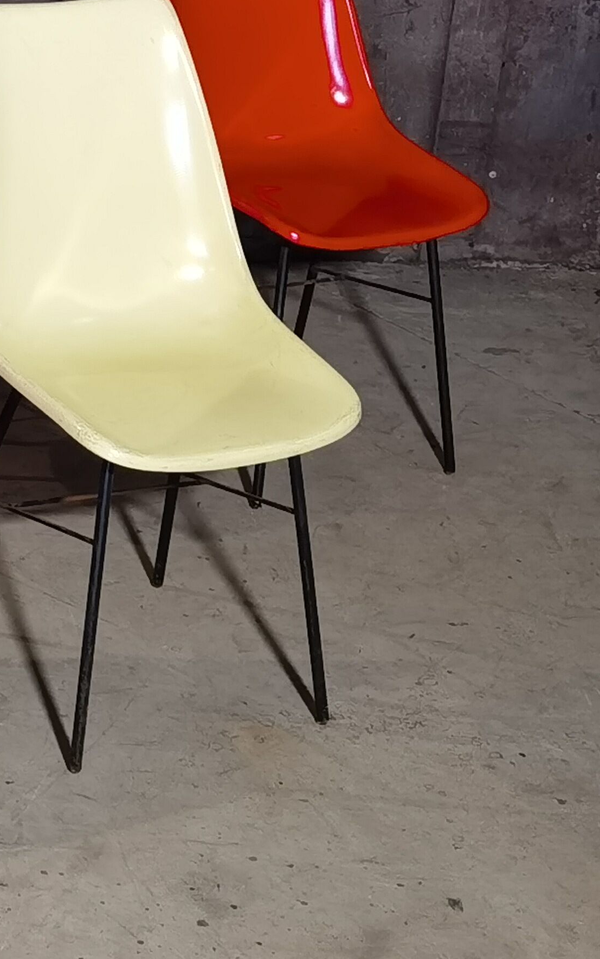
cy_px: 448
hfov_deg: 11.8
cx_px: -449
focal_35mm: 103
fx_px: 2693
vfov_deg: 20.2
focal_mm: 6.71
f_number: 1.9
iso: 320
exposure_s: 1/50
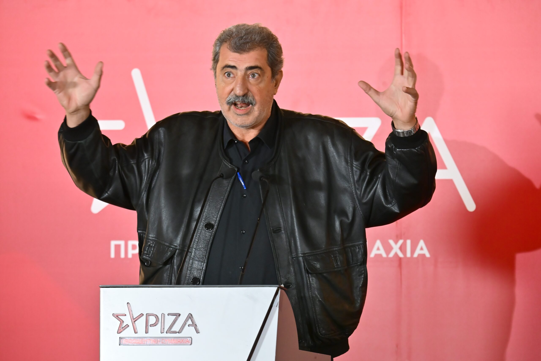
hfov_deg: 5.6
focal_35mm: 370
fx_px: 5560
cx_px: 270
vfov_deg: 3.7
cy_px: 180
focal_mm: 370
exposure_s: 1/250
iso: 4500
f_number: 6
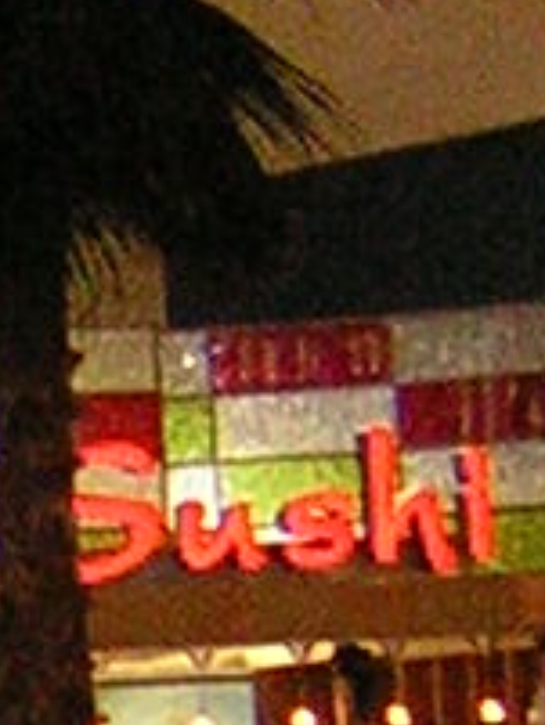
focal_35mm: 286
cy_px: 642
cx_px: -1458
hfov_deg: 4.8
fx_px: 5997
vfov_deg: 6.9
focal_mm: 4.7
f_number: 2.6
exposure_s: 1/60.1
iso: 199
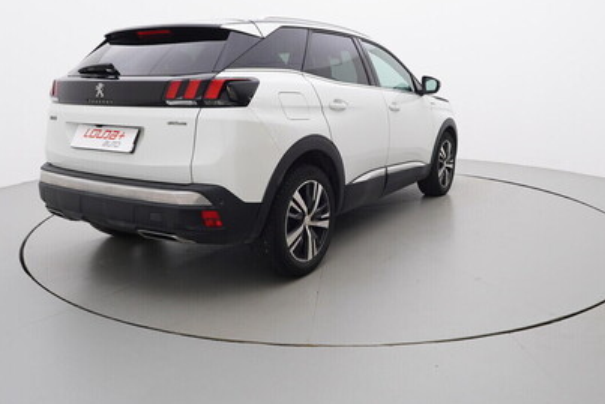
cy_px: 158
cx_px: 334
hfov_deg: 60.6
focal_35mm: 31
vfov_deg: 42.5
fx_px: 516
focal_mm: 15
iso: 200
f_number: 5
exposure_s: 1/80
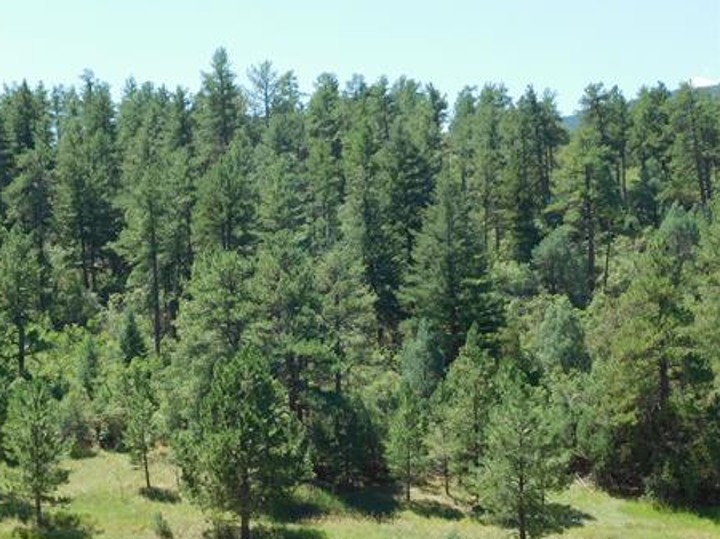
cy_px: 319
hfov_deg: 29.9
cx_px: 211
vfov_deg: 22.9
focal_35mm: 64
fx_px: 1330
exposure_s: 1/400
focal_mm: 8
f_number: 3.7
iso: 125
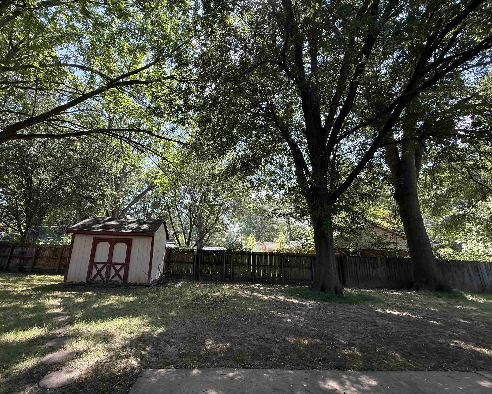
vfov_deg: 84.0
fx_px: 218
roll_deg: -1.6
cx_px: 223
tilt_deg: +14.5
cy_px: 197
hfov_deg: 96.5
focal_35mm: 15
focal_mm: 2.22
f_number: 2.2
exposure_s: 1/241
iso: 64
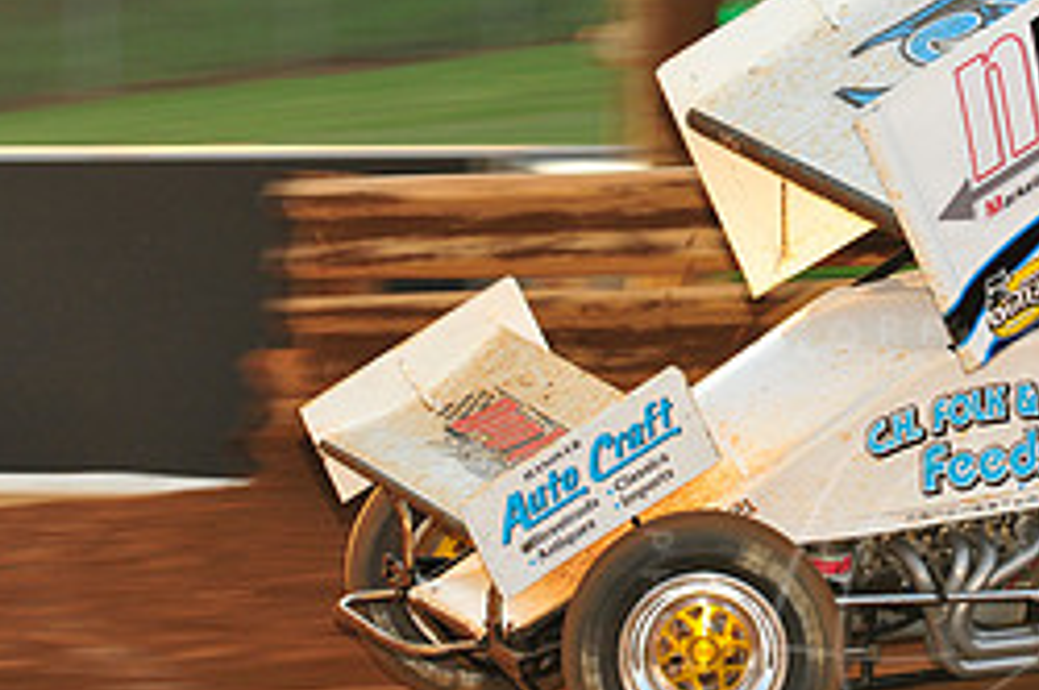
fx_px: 9713
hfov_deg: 6.1
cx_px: 889
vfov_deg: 4.1
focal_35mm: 337
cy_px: 183
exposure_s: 1/320
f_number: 7.1
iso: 640
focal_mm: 145
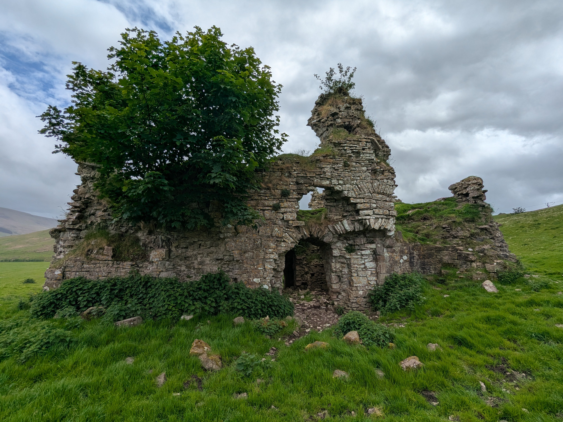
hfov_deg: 94.5
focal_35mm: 16
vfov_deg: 78.1
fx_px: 260
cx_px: 282
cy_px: 211
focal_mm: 2.35
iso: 51
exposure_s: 1/4425
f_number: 2.2
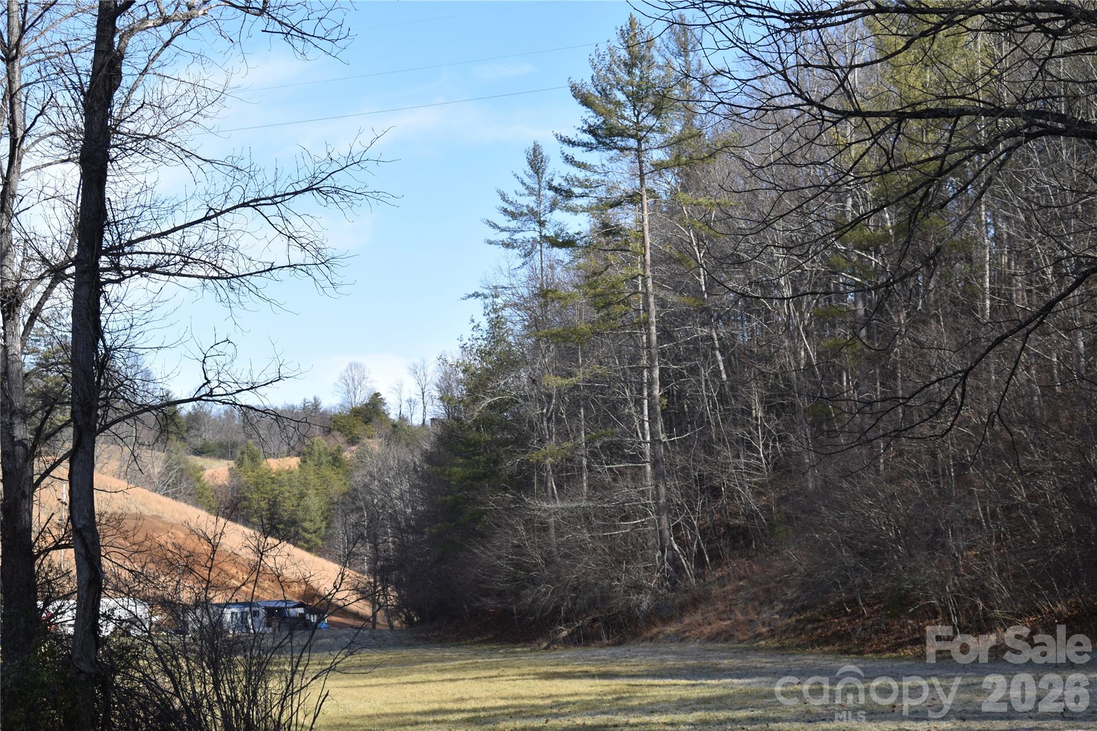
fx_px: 2514
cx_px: 548
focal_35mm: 82
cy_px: 366
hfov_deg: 24.6
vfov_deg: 16.6
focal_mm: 55
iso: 100
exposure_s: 1/200
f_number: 9
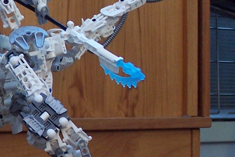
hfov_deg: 10.2
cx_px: -71
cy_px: 92
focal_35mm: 197
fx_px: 1286
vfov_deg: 7.0
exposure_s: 1/4
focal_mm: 11.1
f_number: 3.2
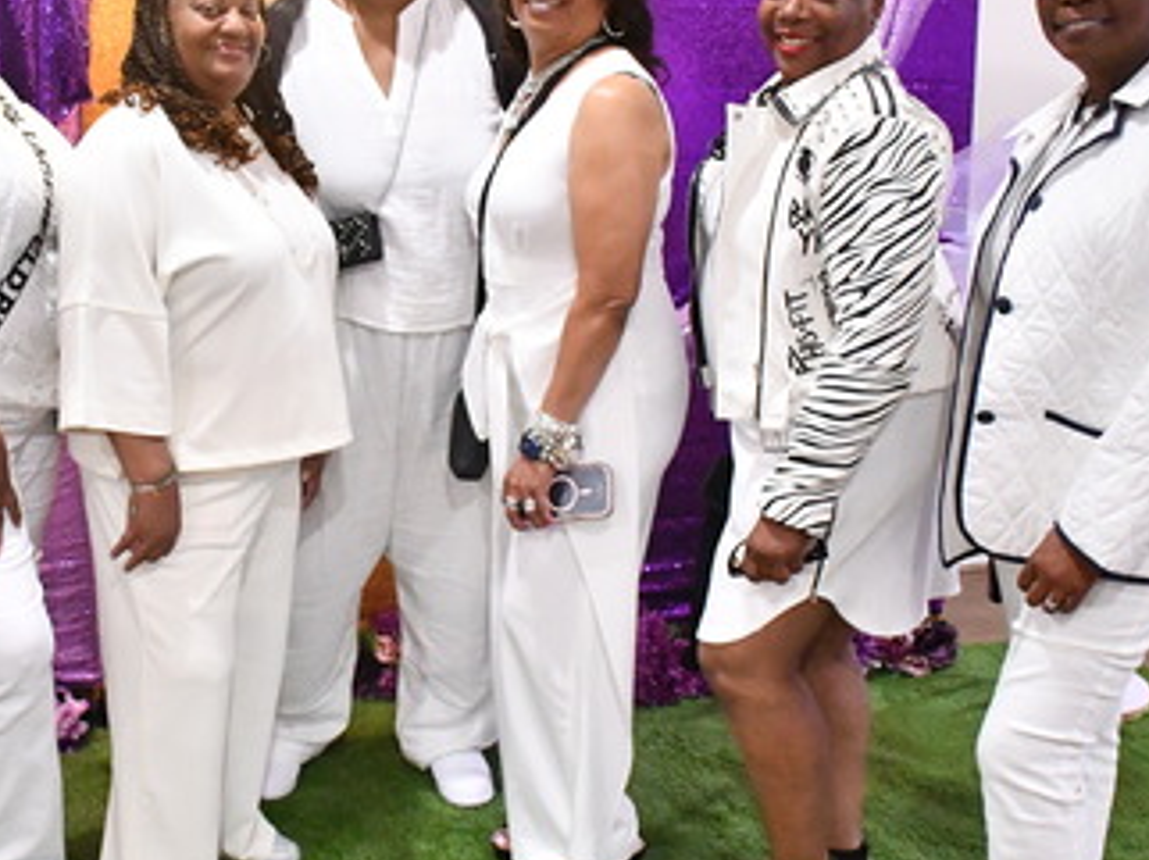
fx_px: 1526
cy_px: 414
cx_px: 378
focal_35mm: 46
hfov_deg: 40.7
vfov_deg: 31.5
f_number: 3.5
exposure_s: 1/160
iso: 10000
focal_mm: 18
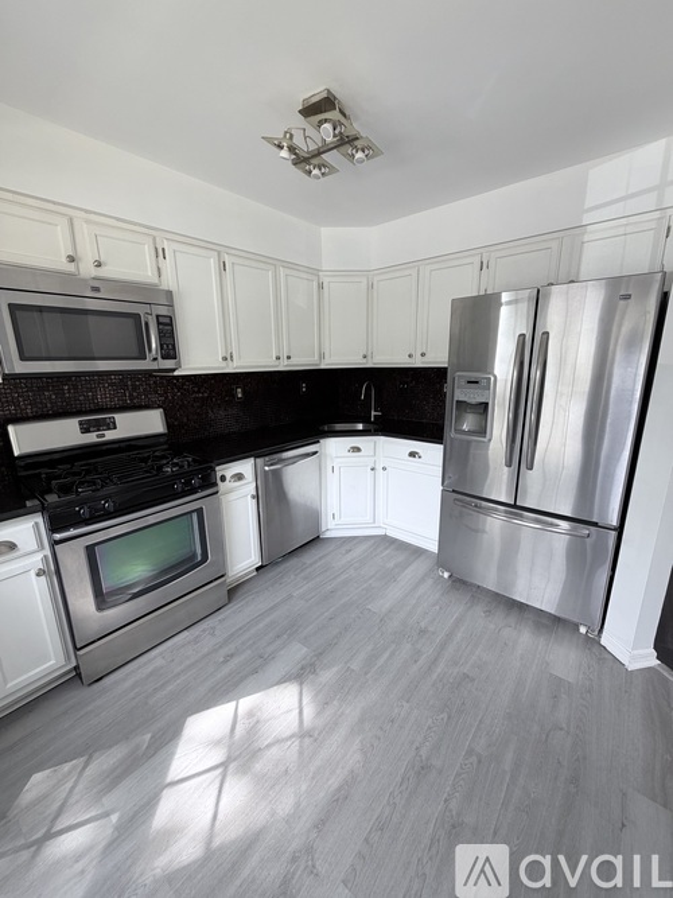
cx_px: 336
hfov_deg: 85.7
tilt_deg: -13.5
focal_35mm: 14
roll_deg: +1.2
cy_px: 449
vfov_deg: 102.1
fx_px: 363
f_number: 2.2
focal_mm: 2.22
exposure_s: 1/121
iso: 125
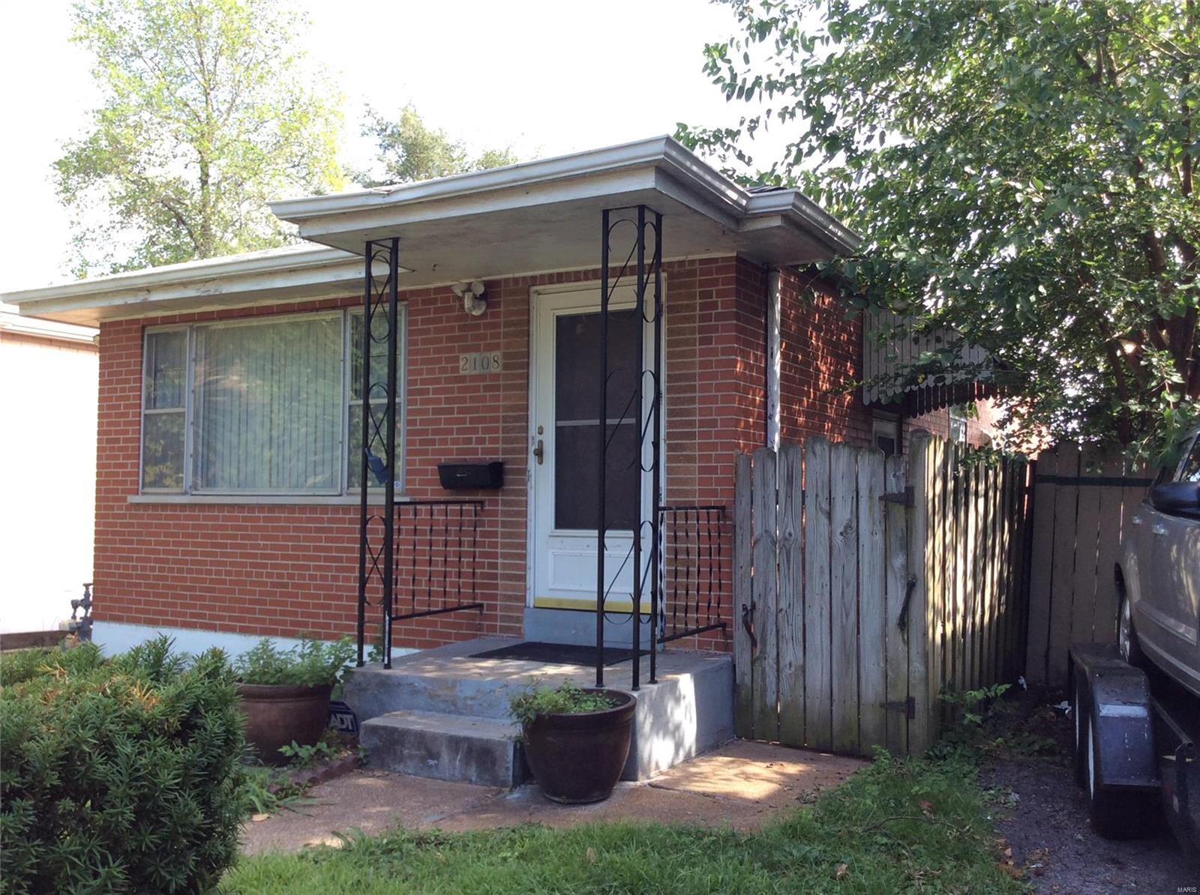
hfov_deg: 56.9
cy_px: 448
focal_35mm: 32
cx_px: 600
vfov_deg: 44.0
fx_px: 1107
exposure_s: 1/191
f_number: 2.4
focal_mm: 3.3
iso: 32
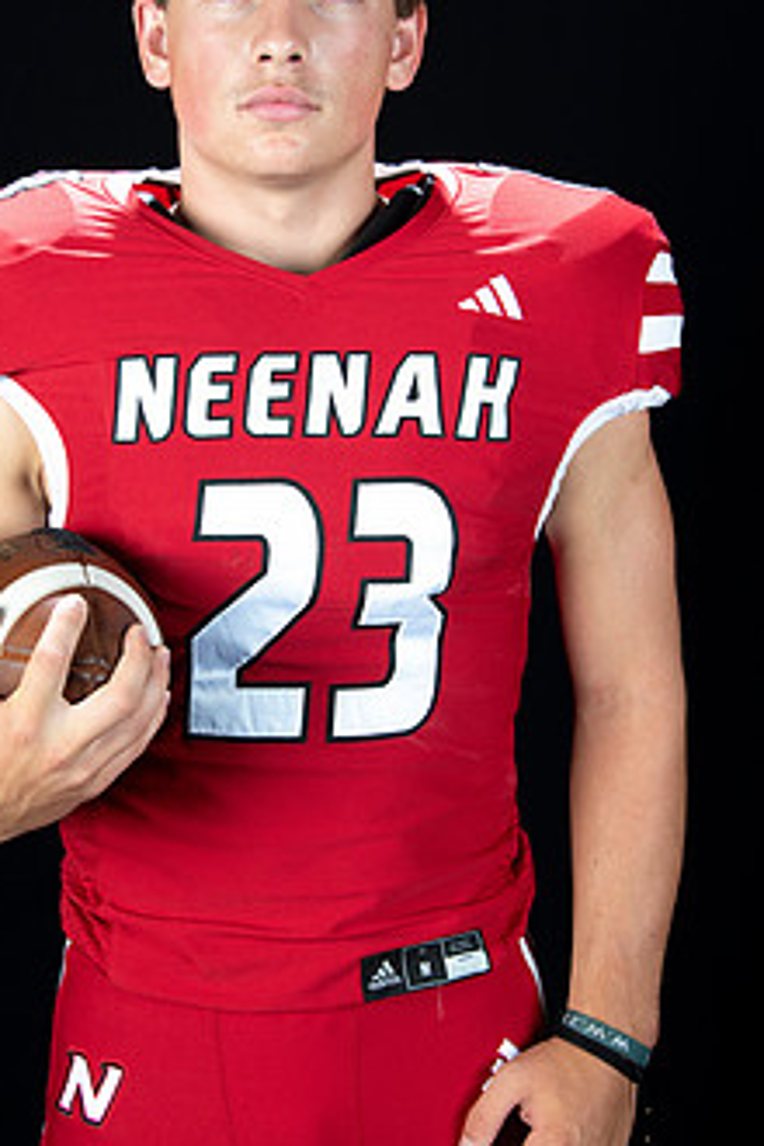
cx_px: 274
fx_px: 2515
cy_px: 462
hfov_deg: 17.2
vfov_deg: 25.6
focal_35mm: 79
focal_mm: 58
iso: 320
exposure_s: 1/160
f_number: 9
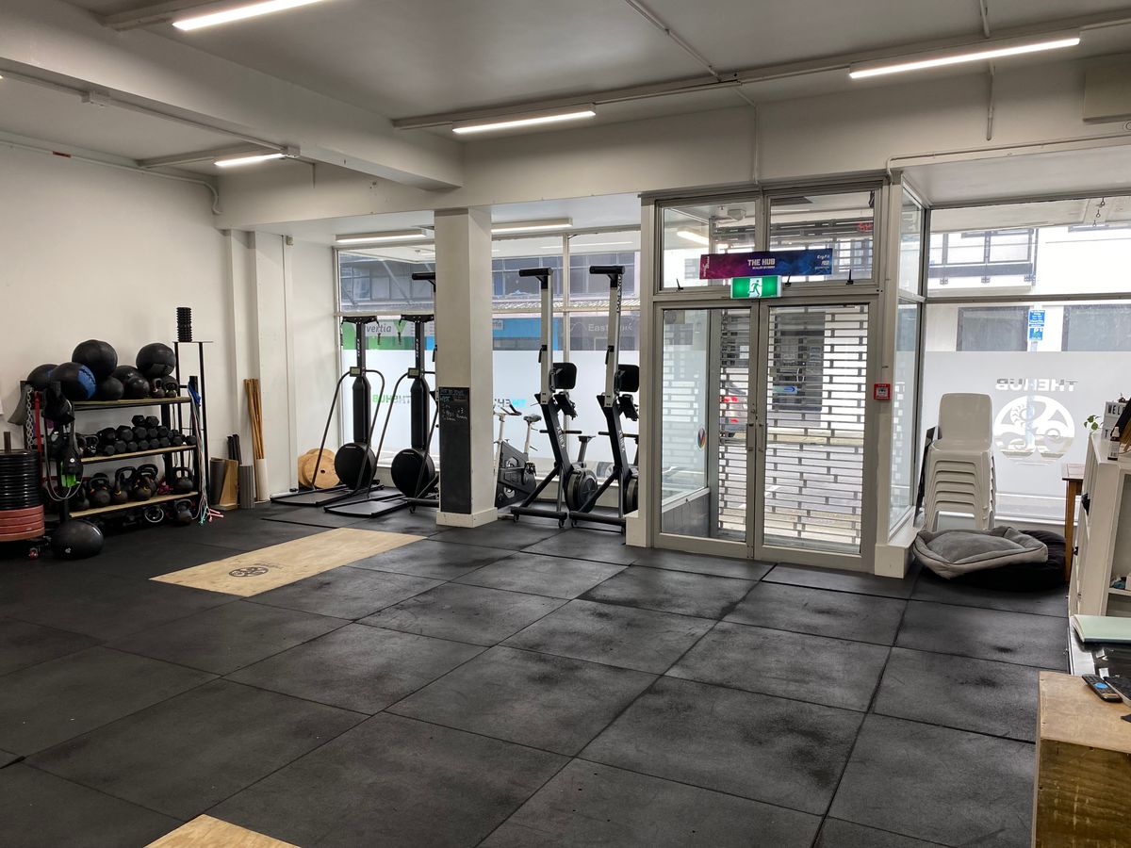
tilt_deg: -4.8
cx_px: 566
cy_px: 424
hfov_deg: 67.3
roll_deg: +0.4
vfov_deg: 53.1
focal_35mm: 26
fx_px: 849
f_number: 1.8
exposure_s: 1/100
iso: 64
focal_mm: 4.25
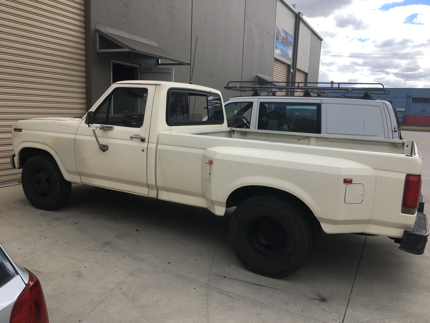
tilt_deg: -7.6
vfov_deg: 48.2
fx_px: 360
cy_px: 162
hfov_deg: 61.7
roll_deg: -2.0
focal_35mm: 29
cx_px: 215
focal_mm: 4.15
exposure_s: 1/1068
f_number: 2.2
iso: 25
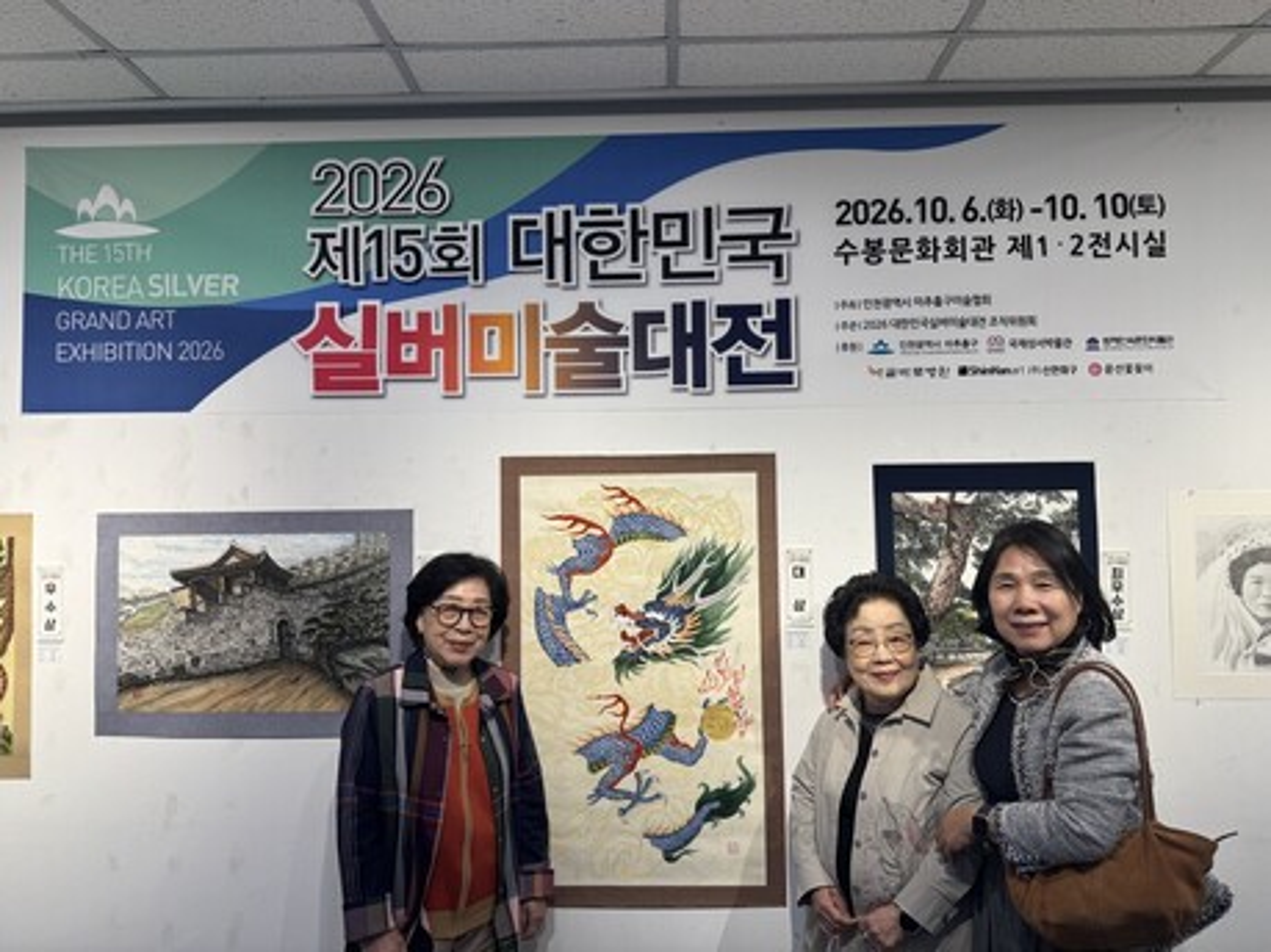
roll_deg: +0.7
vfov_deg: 56.8
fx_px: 881
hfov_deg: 71.6
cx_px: 636
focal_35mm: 24
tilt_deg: +2.4
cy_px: 476
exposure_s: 1/254
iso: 64
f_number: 1.78
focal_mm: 6.76
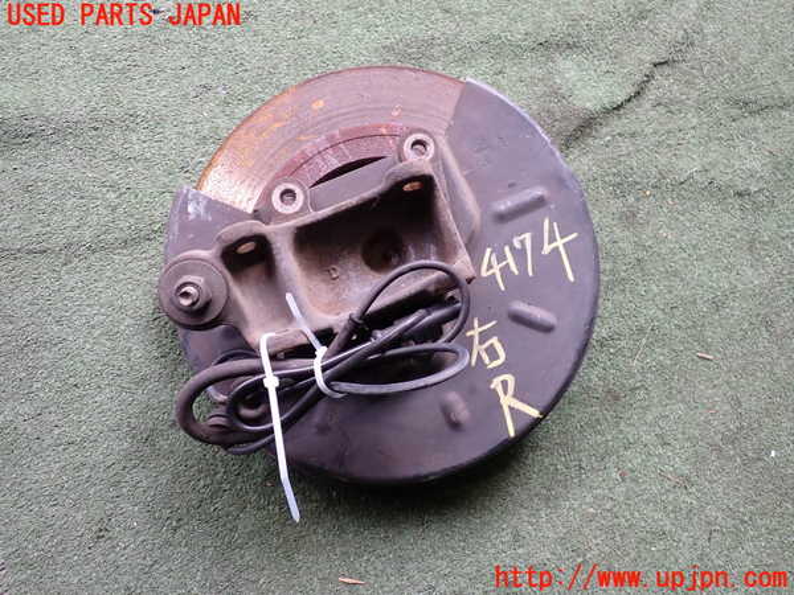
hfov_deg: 60.0
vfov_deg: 46.8
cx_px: 397
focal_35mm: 30
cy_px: 298
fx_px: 688
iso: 200
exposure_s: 1/125
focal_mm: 5.4
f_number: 2.3
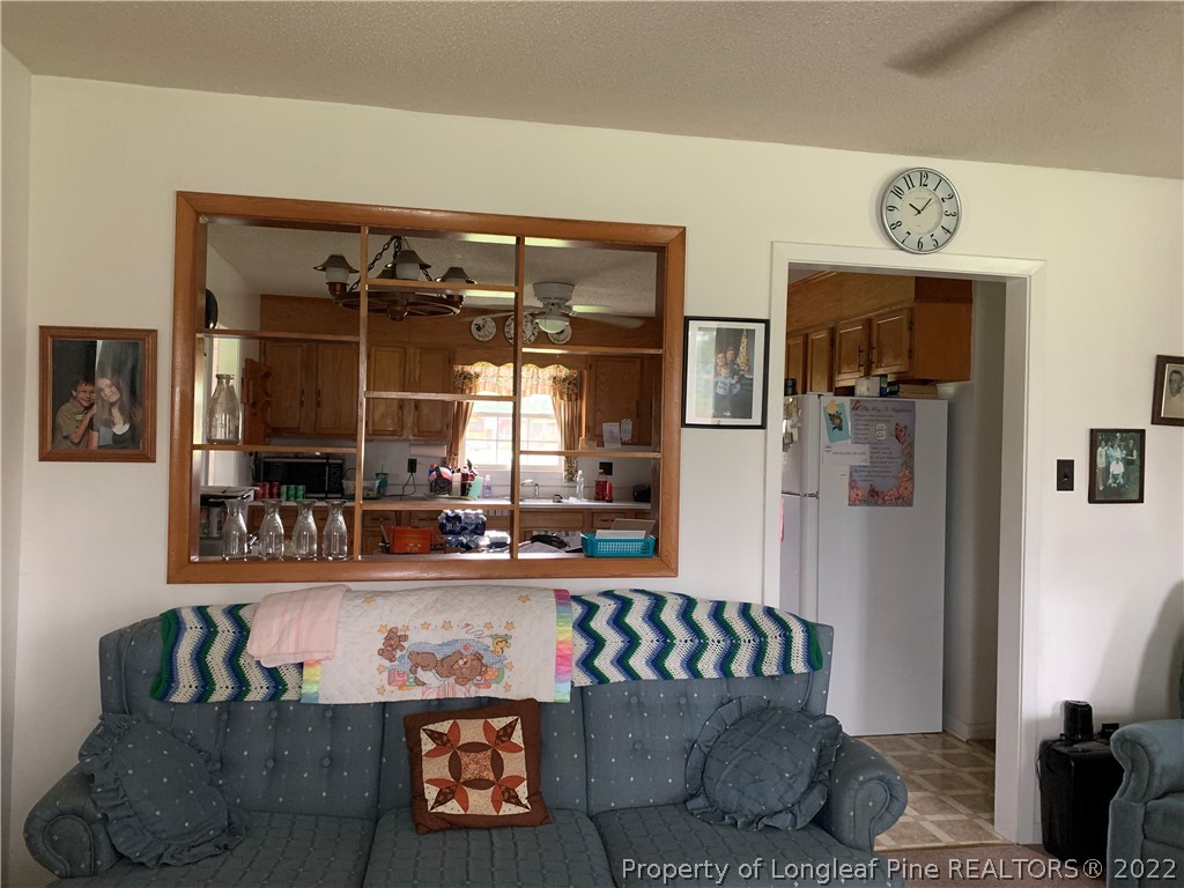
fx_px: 889
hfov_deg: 67.3
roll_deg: -1.0
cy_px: 444
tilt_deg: +0.2
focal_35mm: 26
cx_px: 592
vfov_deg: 53.1
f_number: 1.8
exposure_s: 1/52
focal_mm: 4.25
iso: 400
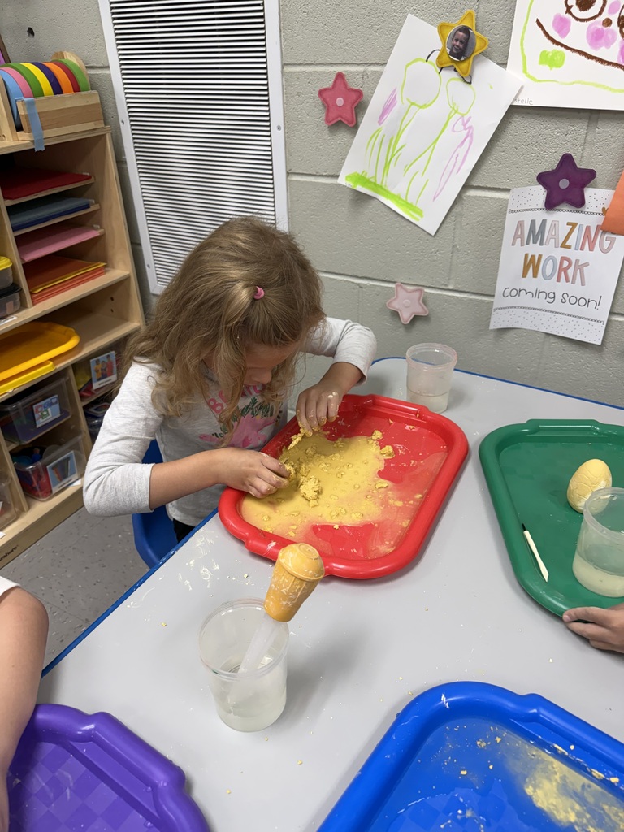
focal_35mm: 24
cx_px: 312
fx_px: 577
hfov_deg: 56.8
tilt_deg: -30.6
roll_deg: +2.4
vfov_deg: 71.6
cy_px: 416
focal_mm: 6.76
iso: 200
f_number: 1.78
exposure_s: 1/120
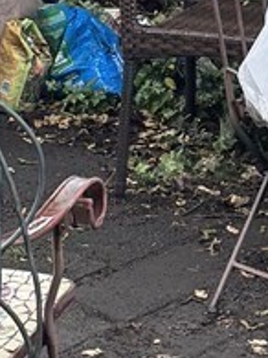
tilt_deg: -10.9
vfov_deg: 10.2
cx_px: 103
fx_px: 1953
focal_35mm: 189
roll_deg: +1.2
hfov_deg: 7.8
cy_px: -165
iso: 200
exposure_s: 1/83
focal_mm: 6.76
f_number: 1.78
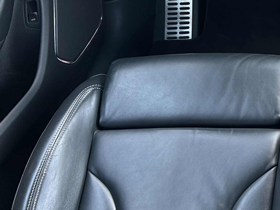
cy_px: -7
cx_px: 373
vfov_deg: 19.0
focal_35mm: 75
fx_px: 607
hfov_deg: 22.9
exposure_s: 1/65
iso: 100
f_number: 1.5
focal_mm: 5.7
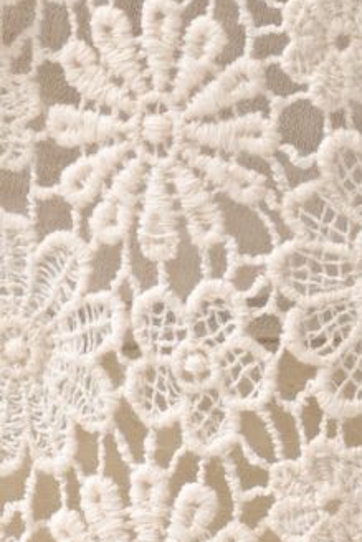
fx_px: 8814
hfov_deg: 2.4
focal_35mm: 585
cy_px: -468
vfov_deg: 3.5
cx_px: -70
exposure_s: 1/125
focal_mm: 50
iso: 100
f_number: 5.6
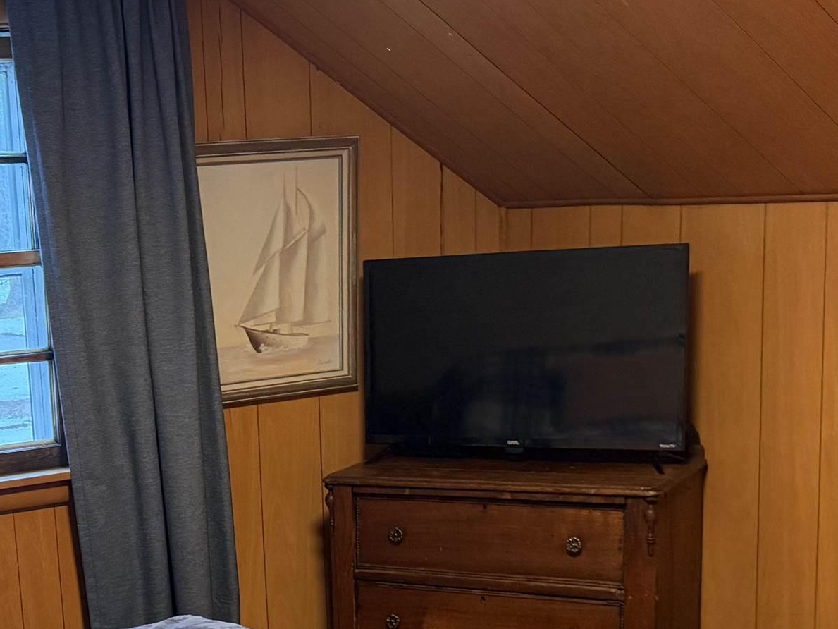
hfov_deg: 30.2
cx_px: 133
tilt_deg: -14.4
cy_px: 571
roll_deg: +3.6
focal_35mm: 62
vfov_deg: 23.0
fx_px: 1501
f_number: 1.78
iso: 400
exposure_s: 1/60
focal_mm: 6.76
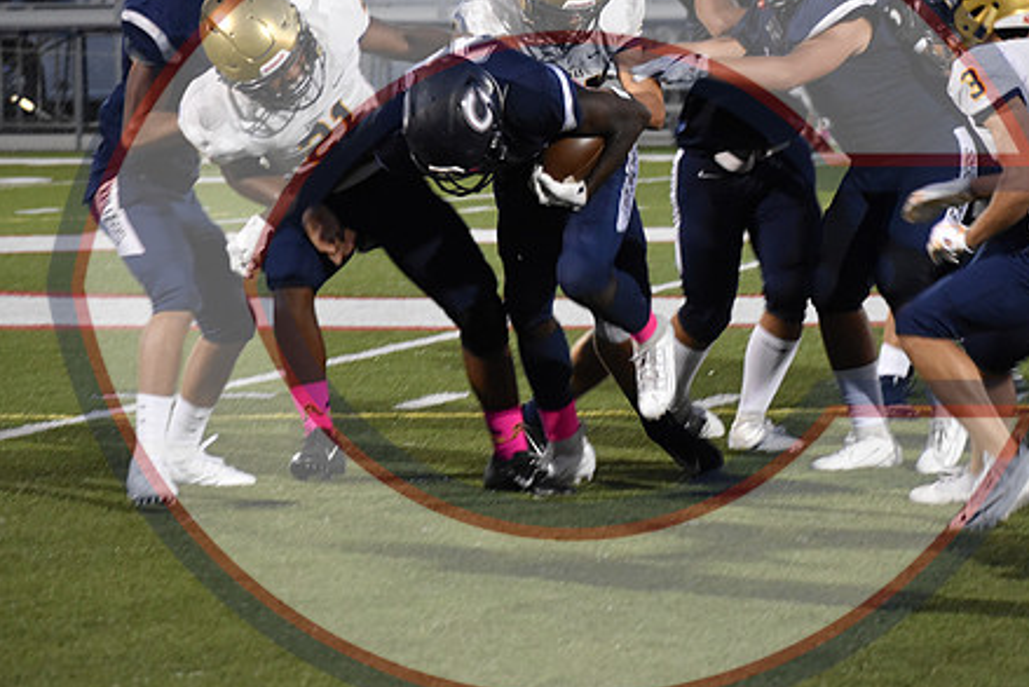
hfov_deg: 9.4
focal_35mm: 218
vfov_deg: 6.3
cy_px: 285
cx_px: 563
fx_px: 6233
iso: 3200
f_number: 4.8
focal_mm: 110
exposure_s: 1/125
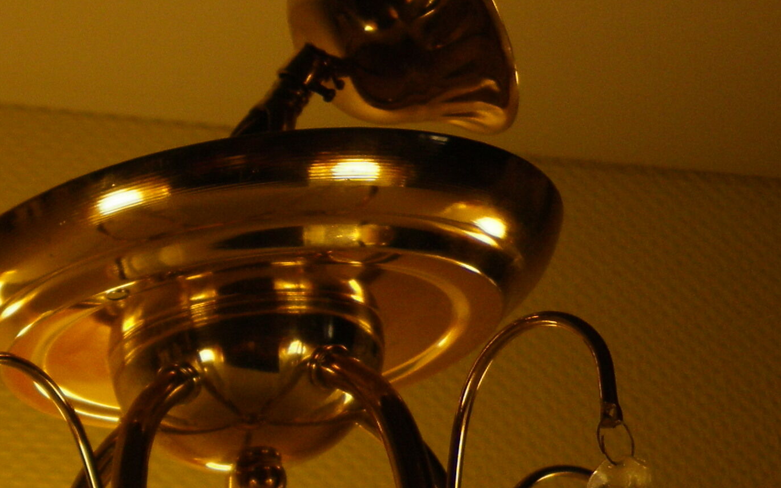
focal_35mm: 87
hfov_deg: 21.4
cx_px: -257
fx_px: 1852
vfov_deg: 14.7
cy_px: 537
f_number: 2.6
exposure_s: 1/500
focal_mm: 4.9
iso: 64
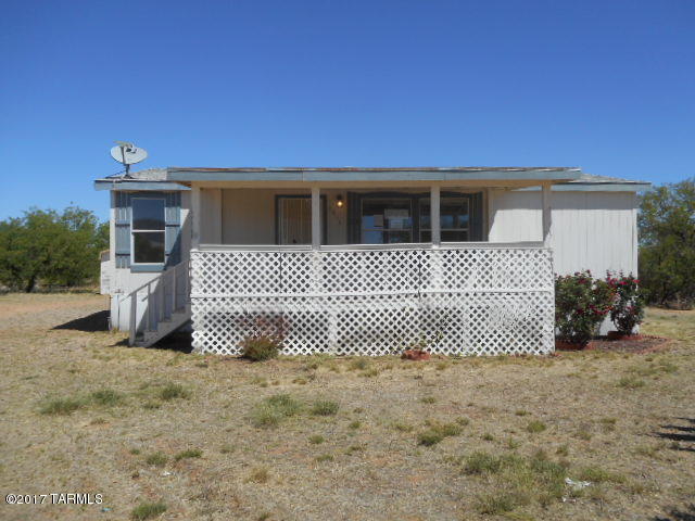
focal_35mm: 29
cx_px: 348
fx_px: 582
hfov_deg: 61.7
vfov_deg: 48.2
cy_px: 260
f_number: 4
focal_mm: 5.2
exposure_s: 1/1000
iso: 80
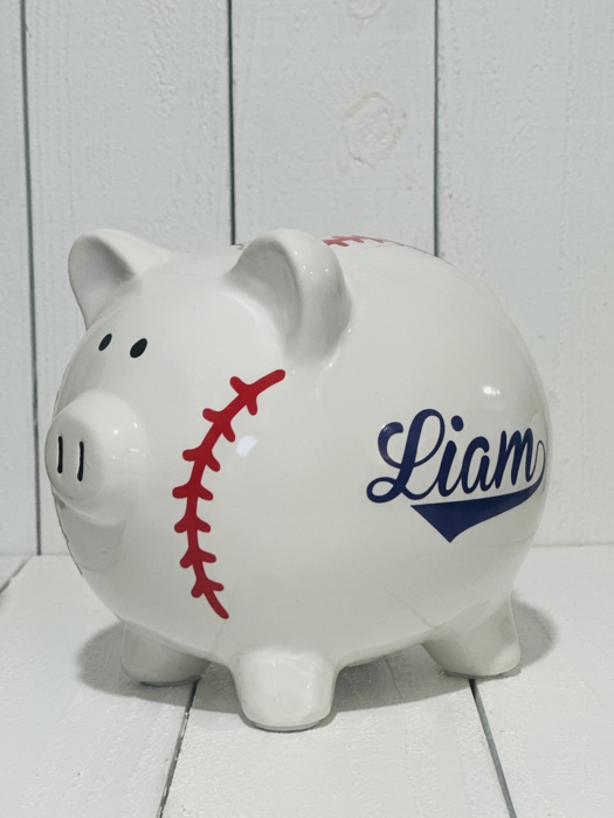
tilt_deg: -5.0
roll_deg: +0.2
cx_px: 307
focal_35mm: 77
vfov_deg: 25.3
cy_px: 409
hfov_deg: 19.1
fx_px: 1821
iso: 200
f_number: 2.8
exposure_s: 1/40
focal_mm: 9
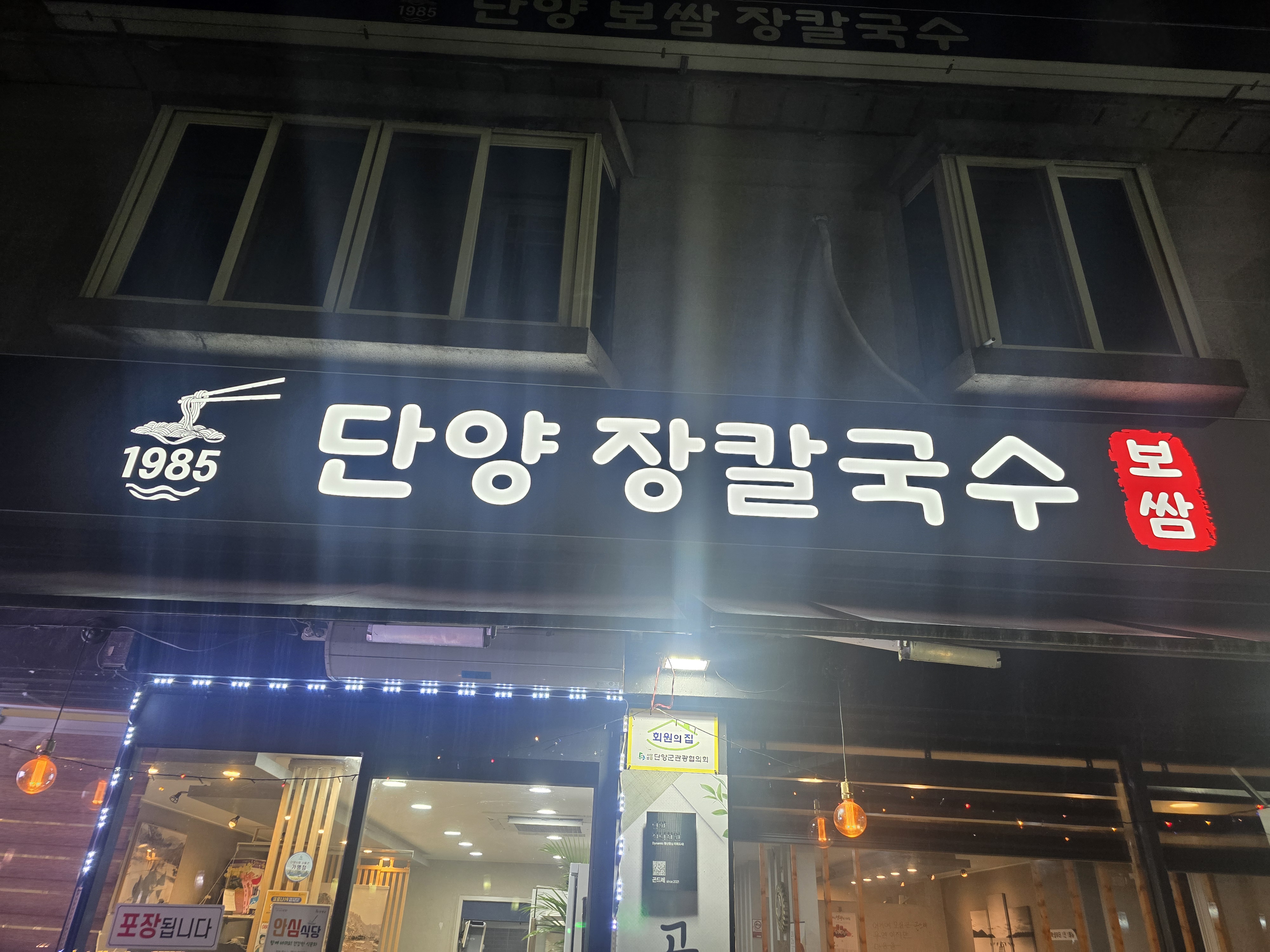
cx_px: 635
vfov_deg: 58.9
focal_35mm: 23
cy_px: 476
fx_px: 844
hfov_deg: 73.9
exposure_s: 1/120
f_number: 1.7
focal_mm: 6.3
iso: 125
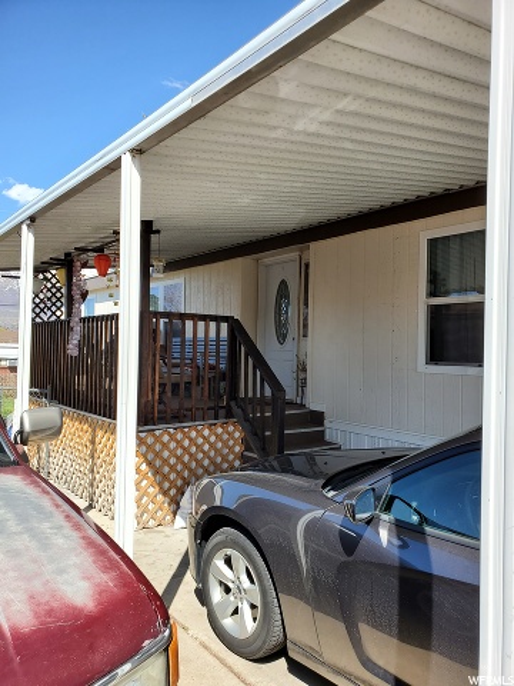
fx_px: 515
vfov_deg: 67.3
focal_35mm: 26
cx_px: 257
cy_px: 343
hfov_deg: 53.1
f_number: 2.4
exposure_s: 1/1114
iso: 50
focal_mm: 4.3
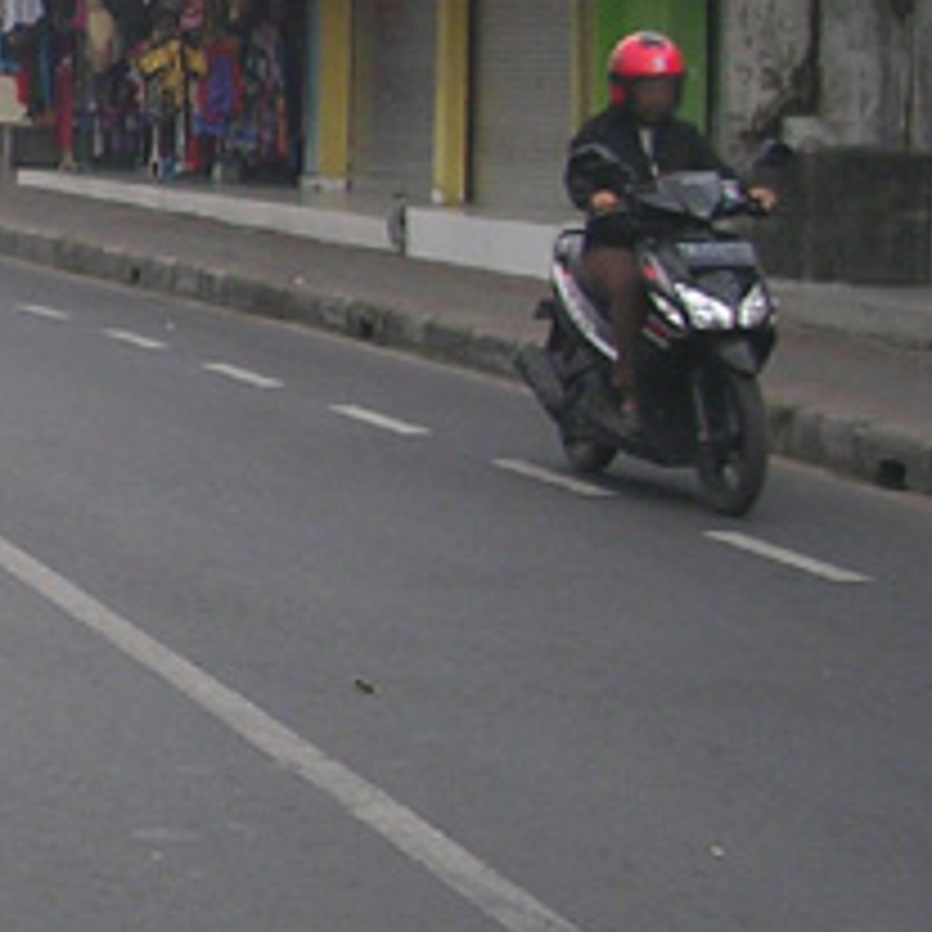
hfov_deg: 12.6
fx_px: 3960
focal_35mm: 130
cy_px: 428
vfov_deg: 13.4
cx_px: -581
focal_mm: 5.8
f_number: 2.8
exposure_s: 1/253
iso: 50
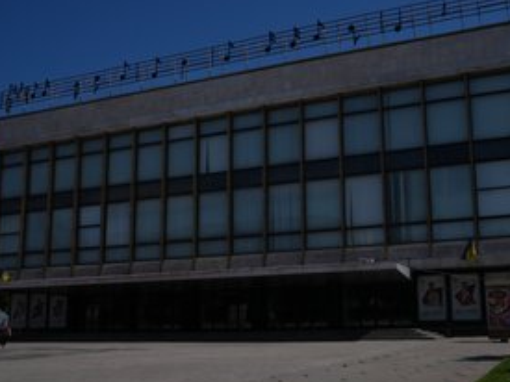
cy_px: 210
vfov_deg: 34.3
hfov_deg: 44.4
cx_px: 323
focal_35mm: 42
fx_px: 619
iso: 800
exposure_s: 1/1600
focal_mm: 30
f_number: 18
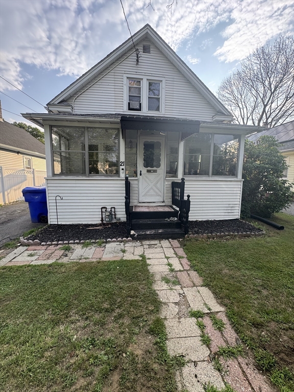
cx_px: 147
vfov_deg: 102.1
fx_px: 159
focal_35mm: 14
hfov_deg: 85.7
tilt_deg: -5.6
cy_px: 196
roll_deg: -0.7
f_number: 2.2
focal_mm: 2.22
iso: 40
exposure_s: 1/237
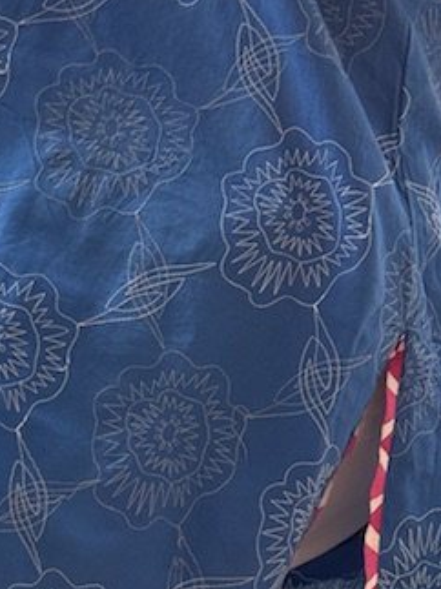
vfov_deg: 12.9
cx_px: -234
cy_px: 744
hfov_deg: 9.7
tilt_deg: -21.7
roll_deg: -0.3
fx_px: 2516
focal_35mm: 148
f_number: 1.78
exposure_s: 1/232
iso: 64
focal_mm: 6.76
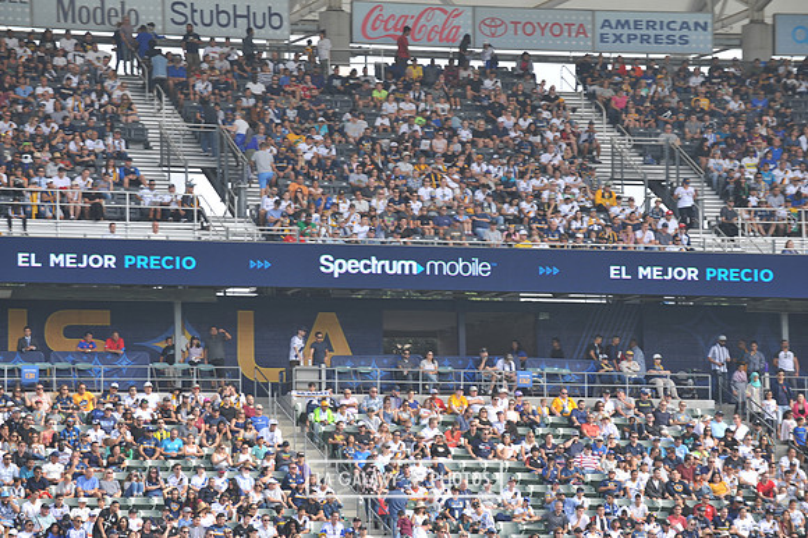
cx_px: 404
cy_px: 269
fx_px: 4486
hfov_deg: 10.3
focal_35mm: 200
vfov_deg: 6.9
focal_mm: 200
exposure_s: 1/200
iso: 200
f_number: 7.1
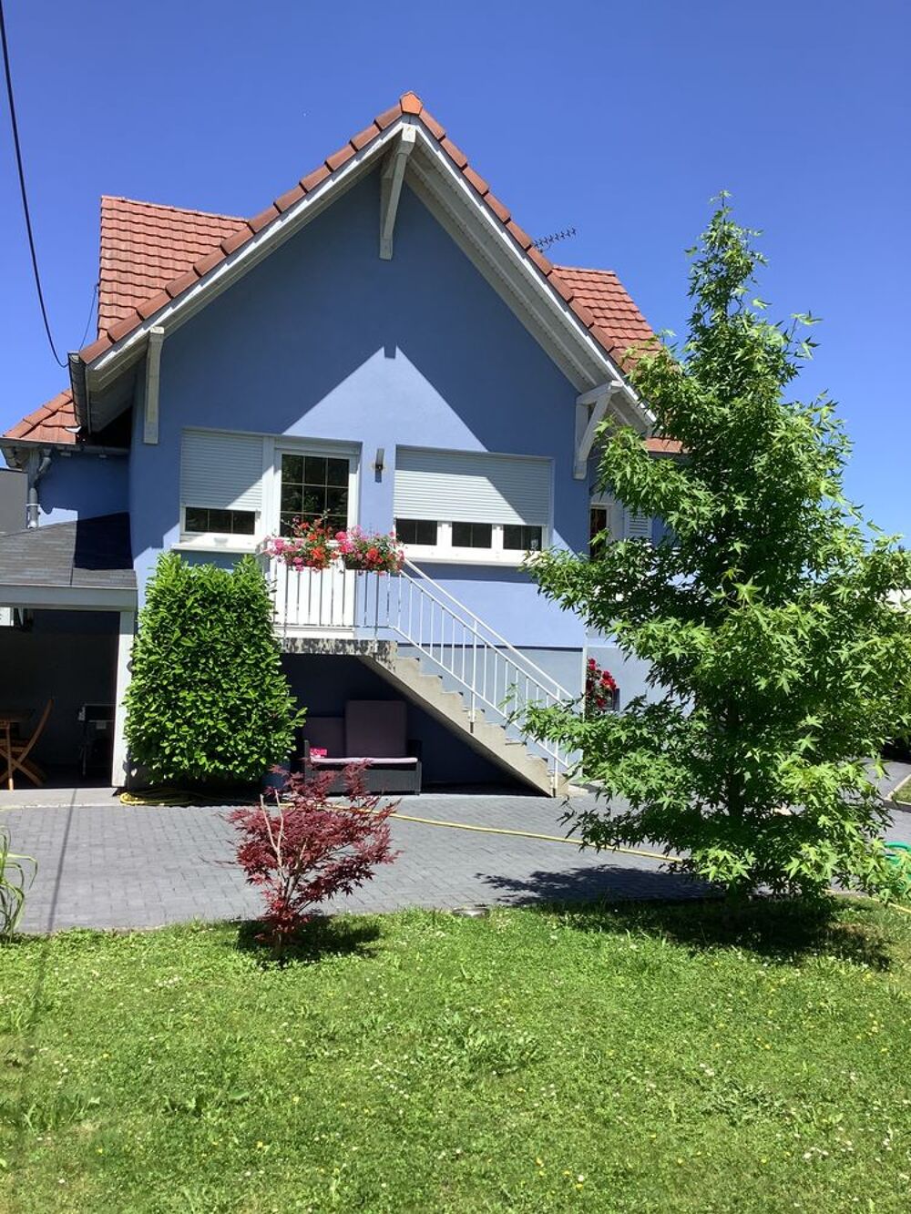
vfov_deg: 58.3
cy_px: 607
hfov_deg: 45.4
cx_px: 456
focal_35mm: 31
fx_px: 1088
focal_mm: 3.3
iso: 25
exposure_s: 1/1045
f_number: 2.4
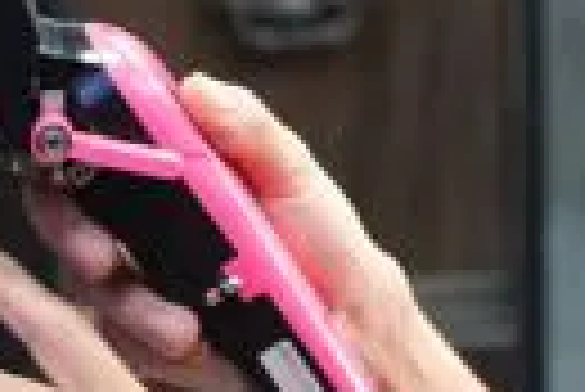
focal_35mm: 425
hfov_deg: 4.8
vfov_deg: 3.2
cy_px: 421
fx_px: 6914
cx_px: 482
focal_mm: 52.7
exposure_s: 1/125
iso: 5000
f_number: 4
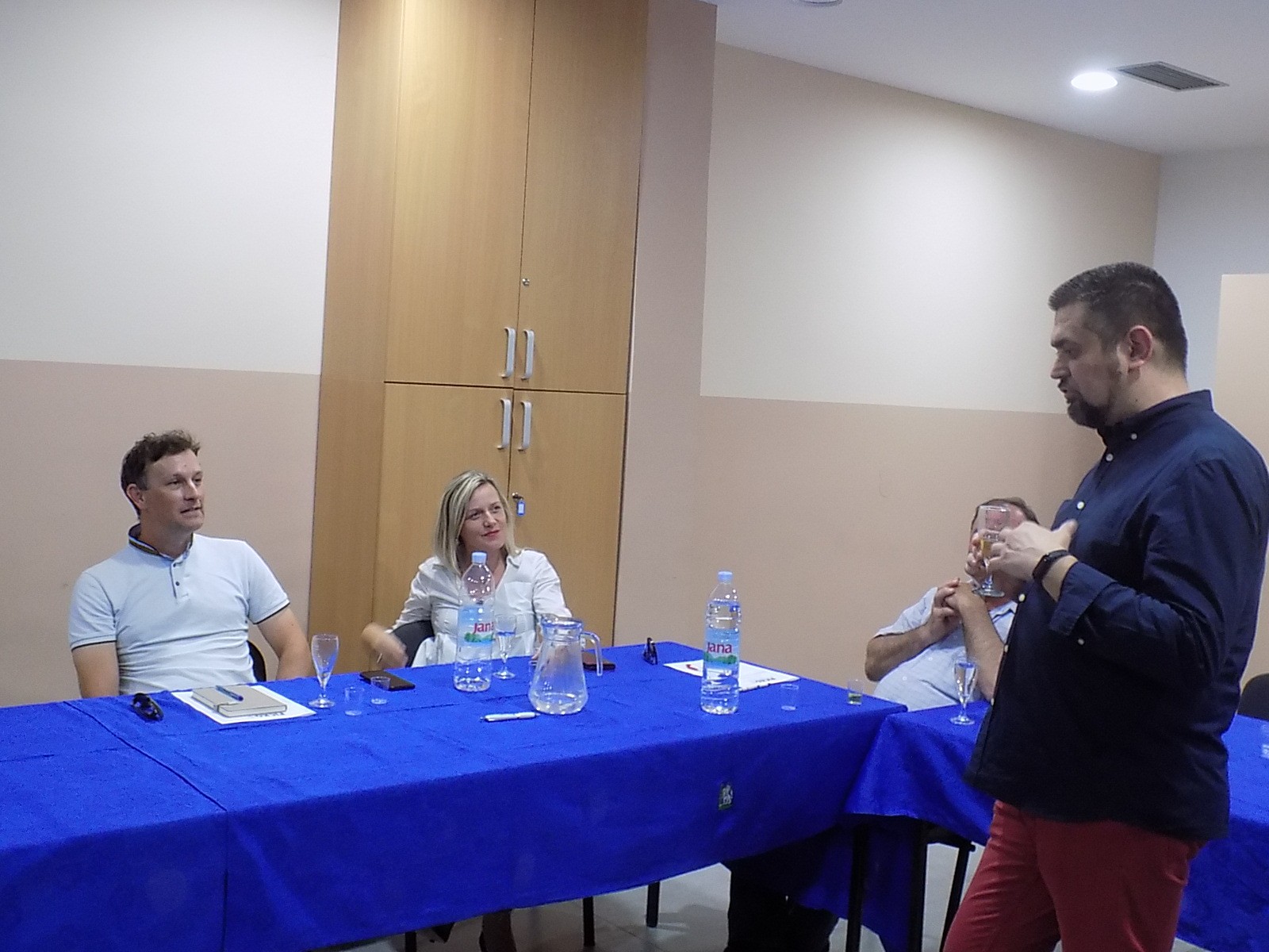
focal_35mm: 37
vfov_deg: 38.7
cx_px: 634
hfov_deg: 50.1
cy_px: 476
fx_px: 1356
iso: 400
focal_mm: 6.6
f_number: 3.5
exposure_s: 1/30
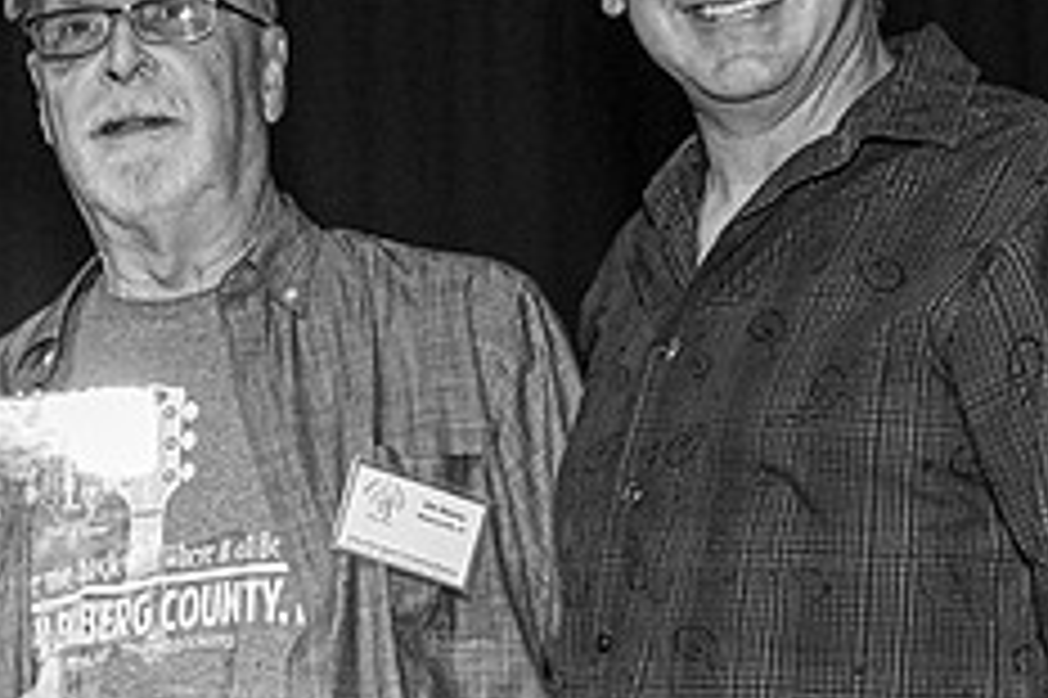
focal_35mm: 135
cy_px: 878
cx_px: 252
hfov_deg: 15.1
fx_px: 3927
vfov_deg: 10.0
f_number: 3.2
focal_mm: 41
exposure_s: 1/160
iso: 6400
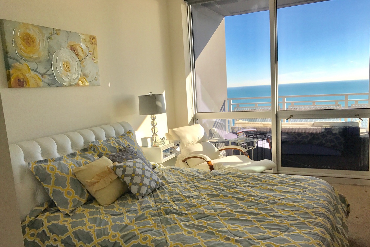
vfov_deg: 43.5
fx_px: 308
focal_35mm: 30
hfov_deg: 61.9
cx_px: 189
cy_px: 141
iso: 20
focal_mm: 3.99
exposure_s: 1/742
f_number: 1.8
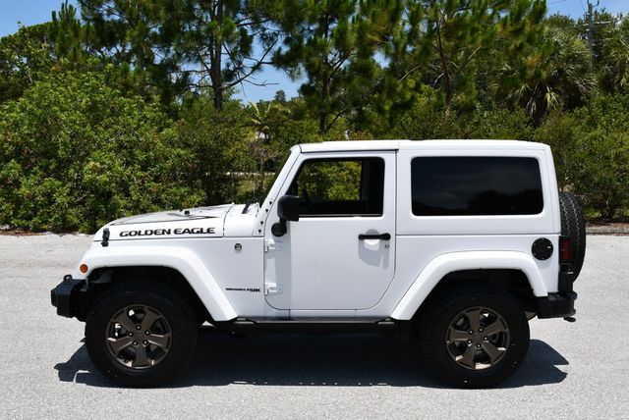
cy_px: 210
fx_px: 769
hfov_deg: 44.5
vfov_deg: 30.6
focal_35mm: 44
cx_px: 314
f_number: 9
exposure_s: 1/320
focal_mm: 22
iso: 100
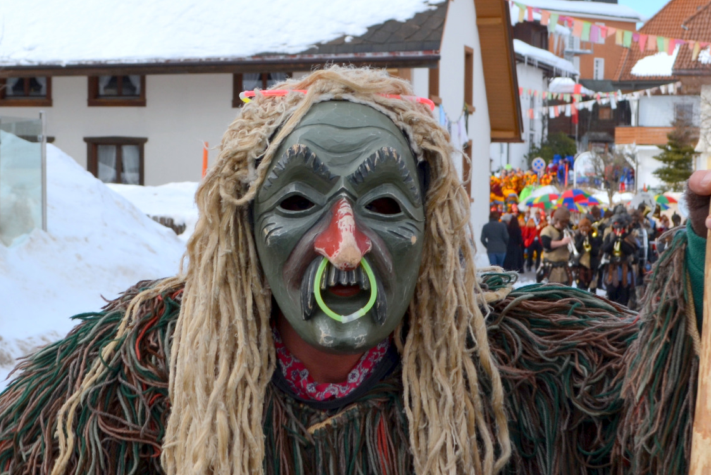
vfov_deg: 18.2
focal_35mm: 75
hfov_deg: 27.1
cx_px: 353
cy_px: 300
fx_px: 1476
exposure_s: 1/200
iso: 100
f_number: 9
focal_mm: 35
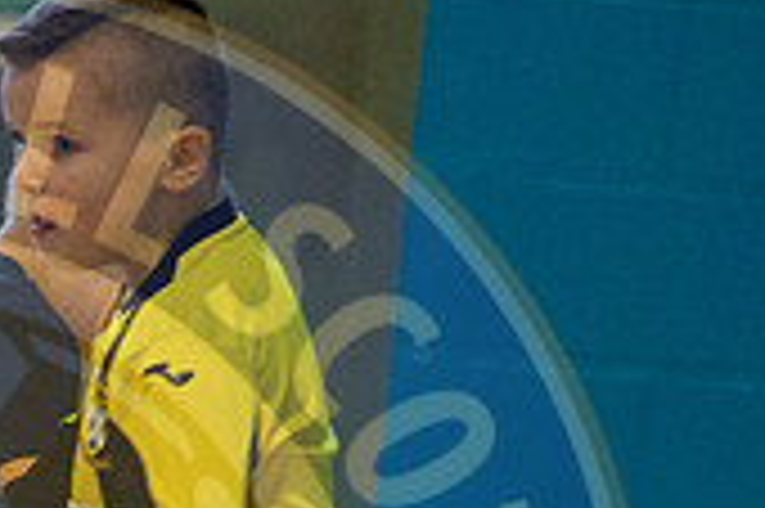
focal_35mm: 1231
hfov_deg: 1.7
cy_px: 741
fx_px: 26133
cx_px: -197
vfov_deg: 1.1
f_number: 5.6
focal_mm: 340
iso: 8000
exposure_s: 1/320
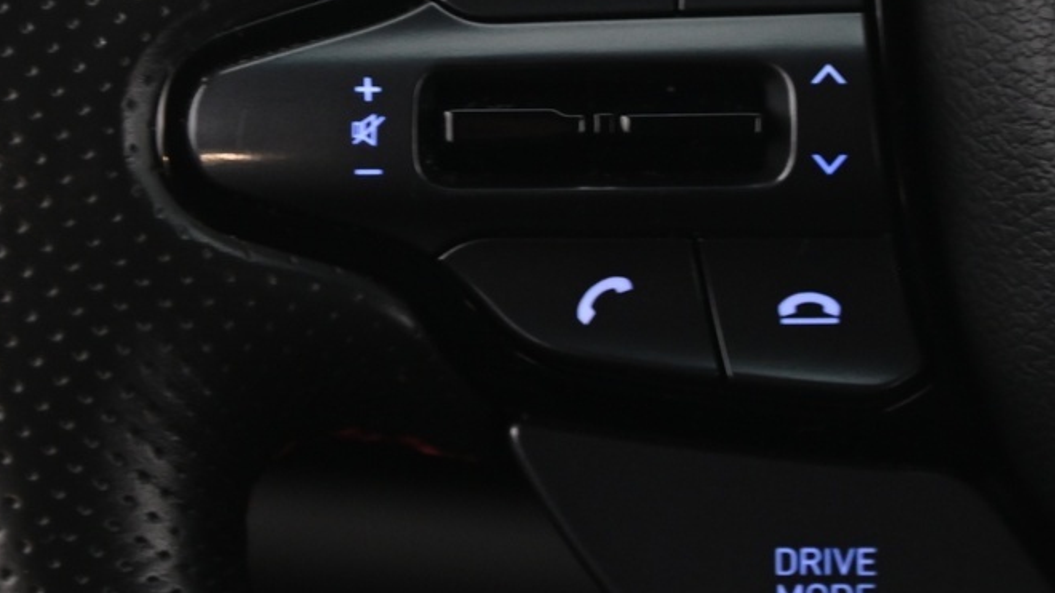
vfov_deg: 3.9
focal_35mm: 309
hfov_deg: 7.0
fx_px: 8643
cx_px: 539
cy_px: 14
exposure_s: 1/20
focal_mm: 120
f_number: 4
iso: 2000
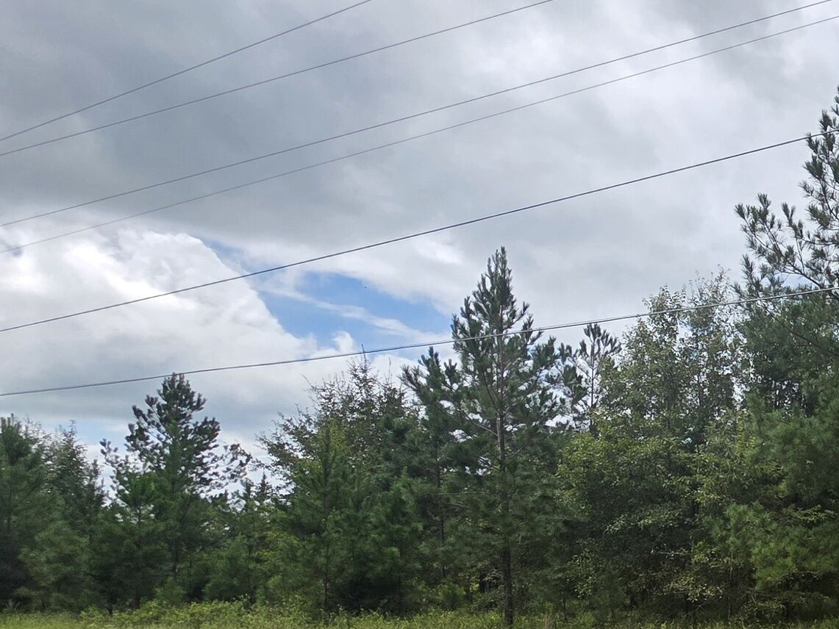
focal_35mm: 35
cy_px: 577
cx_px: 1035
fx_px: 848
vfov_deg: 37.8
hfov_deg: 37.6
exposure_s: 1/2500
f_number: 1.9
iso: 40
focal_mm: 2.2
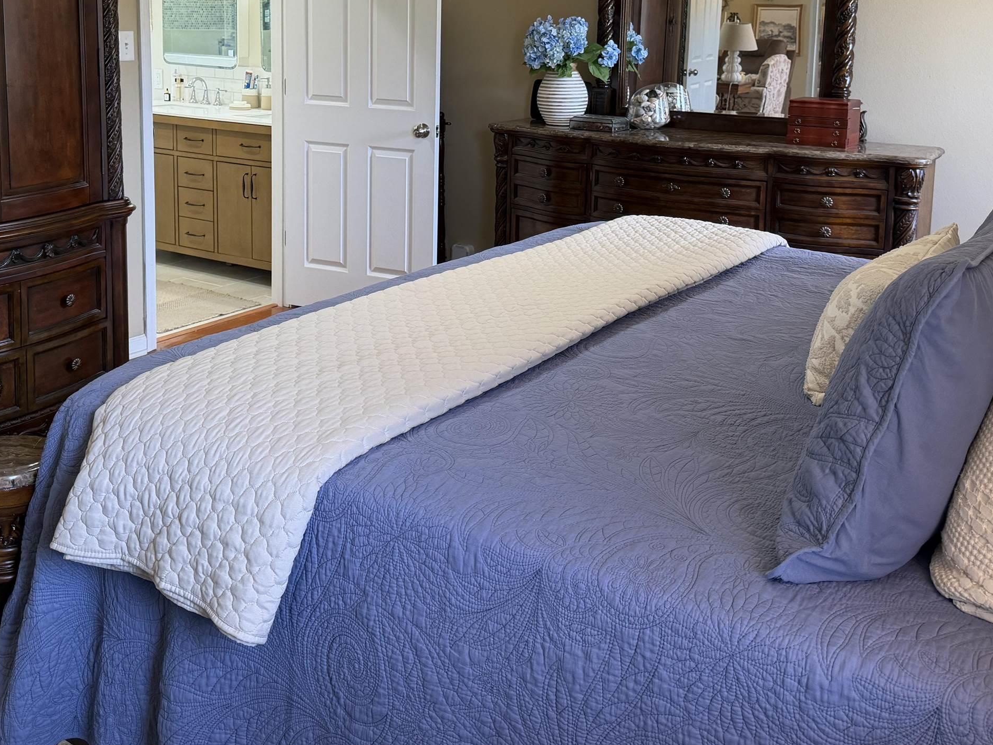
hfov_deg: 47.8
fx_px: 1119
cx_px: 465
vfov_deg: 35.7
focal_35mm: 39
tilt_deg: -7.6
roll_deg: -0.8
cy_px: 156
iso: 160
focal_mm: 6.76
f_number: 1.78
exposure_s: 1/120
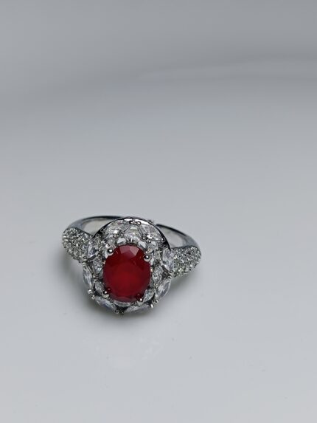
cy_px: 212
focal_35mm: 46
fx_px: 561
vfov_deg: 41.2
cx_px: 158
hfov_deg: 31.5
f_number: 1.8
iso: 50
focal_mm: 3.98
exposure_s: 1/248
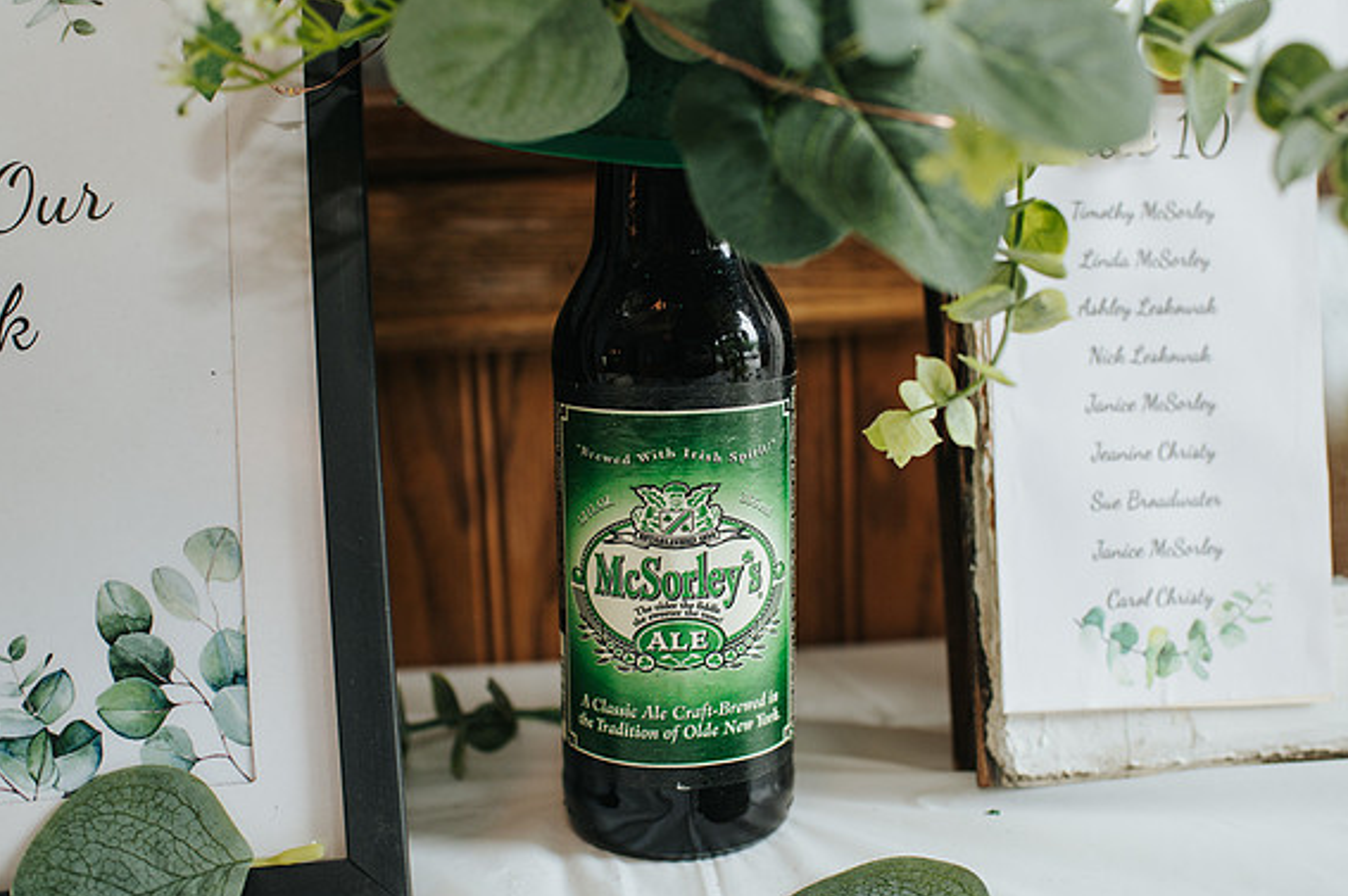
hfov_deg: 50.7
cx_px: 694
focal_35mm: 38
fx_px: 1422
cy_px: 447
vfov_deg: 35.0
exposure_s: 1/200
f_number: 3.2
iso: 720
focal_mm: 35
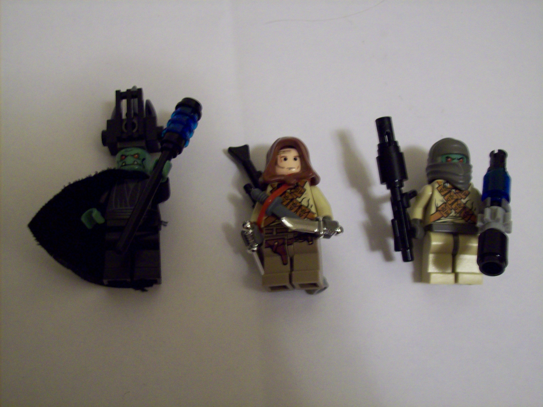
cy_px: 204
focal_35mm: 45
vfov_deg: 32.2
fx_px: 706
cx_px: 272
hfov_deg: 42.1
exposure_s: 1/8
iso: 200
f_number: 3
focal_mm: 7.6
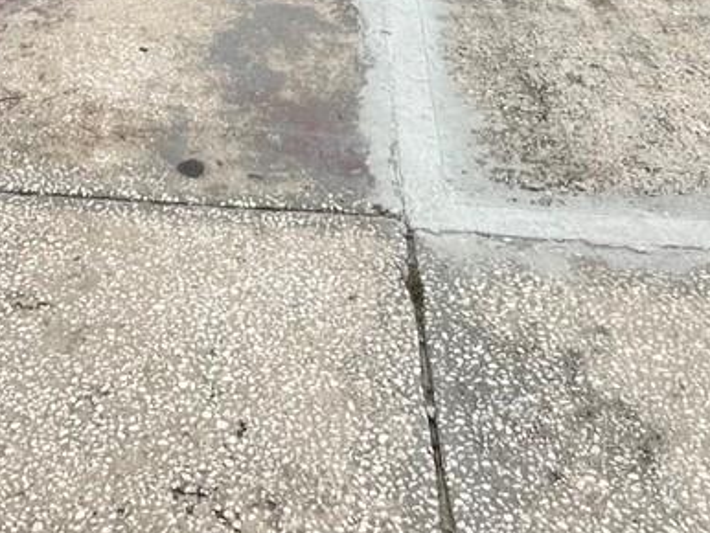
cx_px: 167
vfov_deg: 19.6
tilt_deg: +0.2
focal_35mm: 58
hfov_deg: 32.5
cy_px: -393
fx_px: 1190
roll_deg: -0.2
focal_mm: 2.22
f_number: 2.2
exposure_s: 1/2053
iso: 50
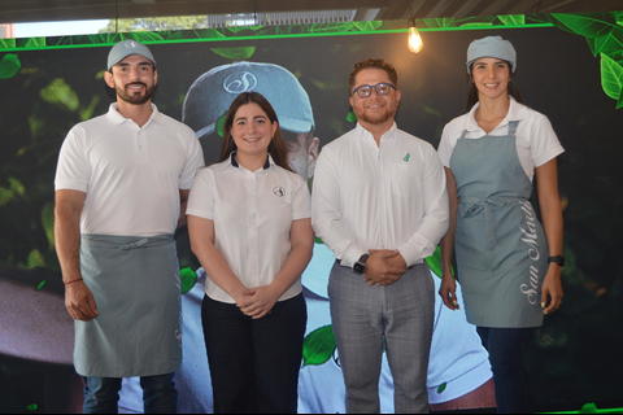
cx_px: 312
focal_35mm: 44
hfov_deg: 45.0
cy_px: 208
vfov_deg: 30.8
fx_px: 753
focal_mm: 29
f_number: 4.5
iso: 500
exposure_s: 1/60
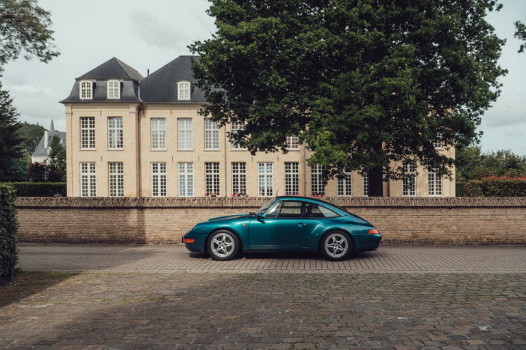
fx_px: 467
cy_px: 175
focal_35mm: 32
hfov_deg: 58.7
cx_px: 263
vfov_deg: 41.1
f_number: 4.5
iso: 100
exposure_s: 1/320
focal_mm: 32
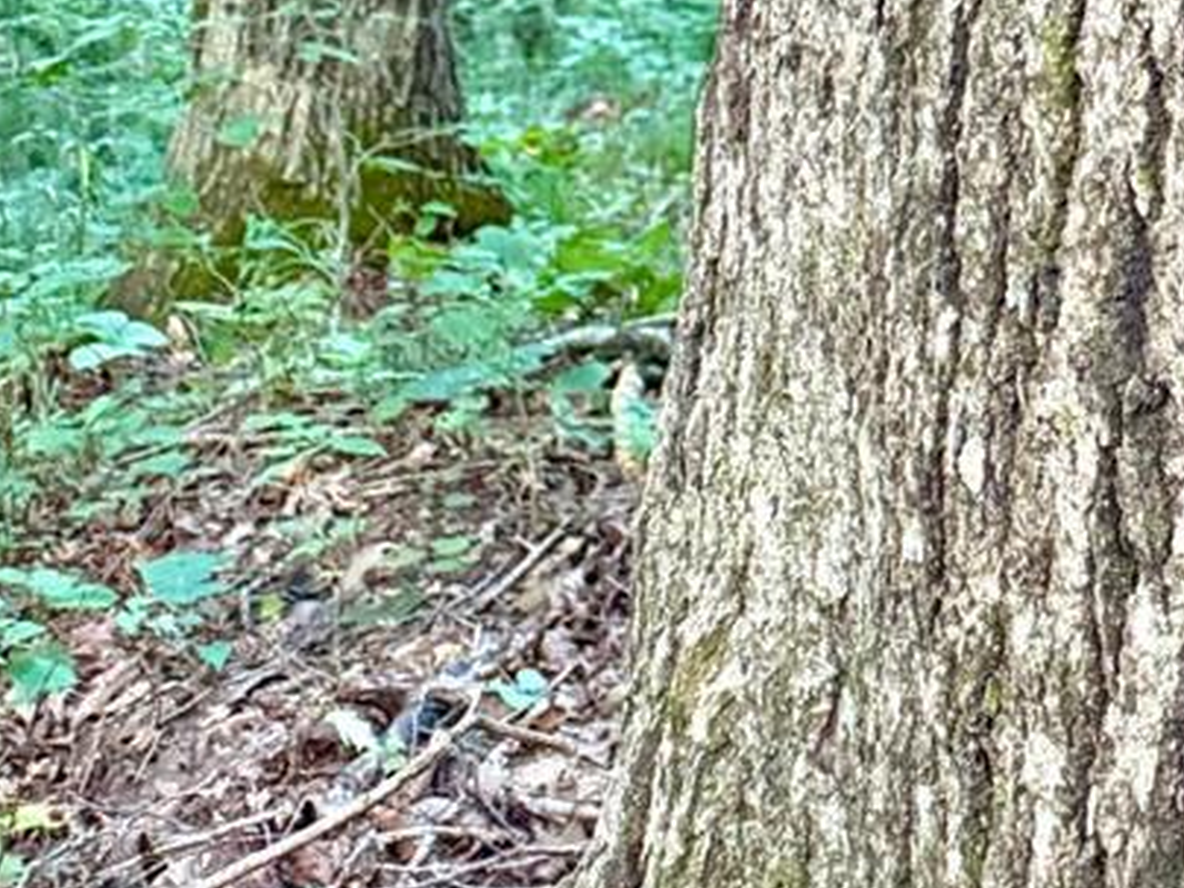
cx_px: 1520
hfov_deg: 20.2
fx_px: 3044
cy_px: -1118
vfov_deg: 13.2
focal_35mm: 89
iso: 640
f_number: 1.78
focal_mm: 6.76
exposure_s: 1/60
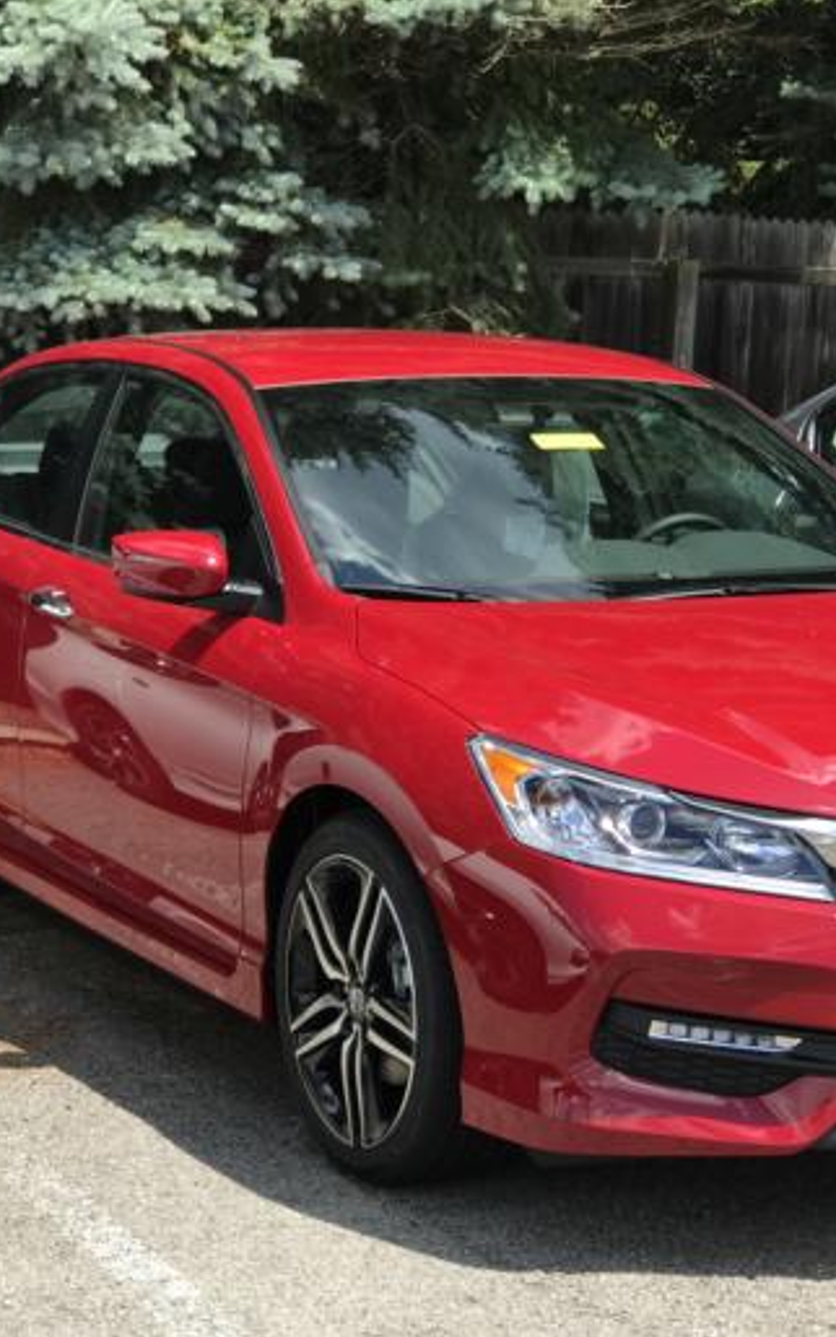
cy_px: 667
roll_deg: +2.3
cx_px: 488
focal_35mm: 81
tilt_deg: -7.6
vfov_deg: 25.5
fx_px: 2952
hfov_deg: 16.1
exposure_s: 1/353
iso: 20
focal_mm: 6.6
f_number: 2.8
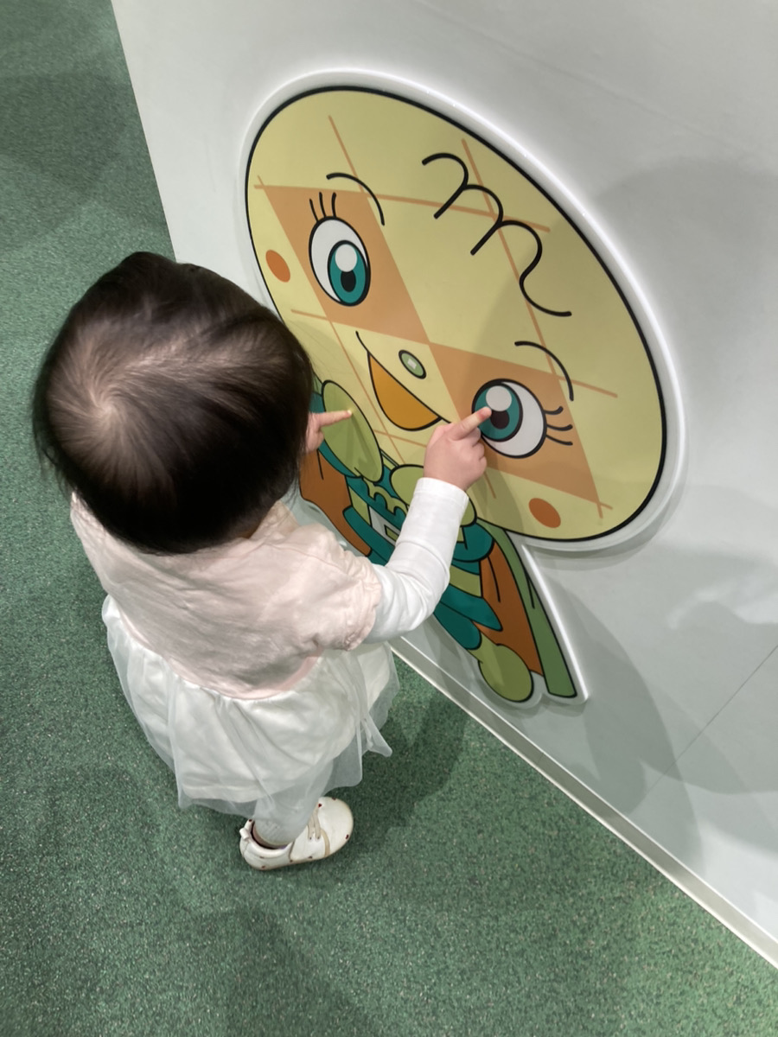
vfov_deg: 63.4
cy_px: 518
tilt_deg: -55.0
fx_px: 839
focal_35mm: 28
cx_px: 389
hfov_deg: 49.7
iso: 64
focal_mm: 3.99
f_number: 1.8
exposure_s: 1/59
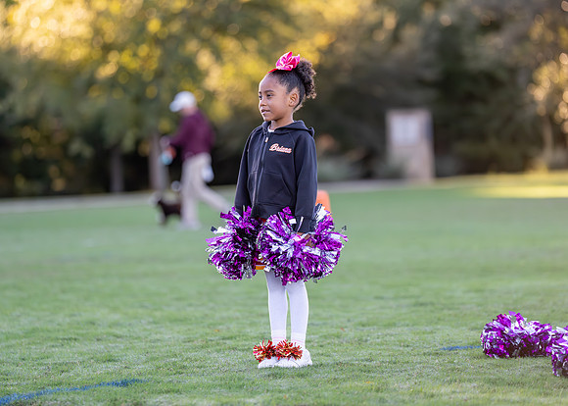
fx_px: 3085
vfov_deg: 7.5
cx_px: 273
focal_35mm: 191
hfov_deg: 10.5
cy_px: 180
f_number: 2.8
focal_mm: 159
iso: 1600
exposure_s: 1/2500
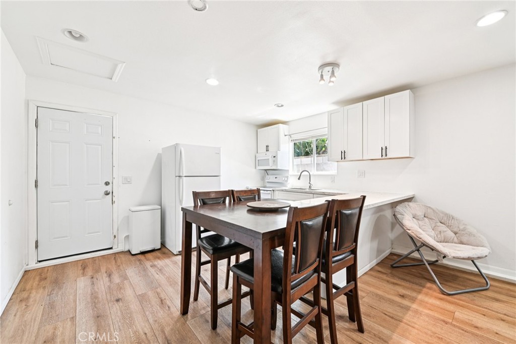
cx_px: 258
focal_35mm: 14
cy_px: 172
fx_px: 201
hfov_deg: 104.3
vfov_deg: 81.2
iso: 250
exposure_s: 1/5
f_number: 8
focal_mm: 14
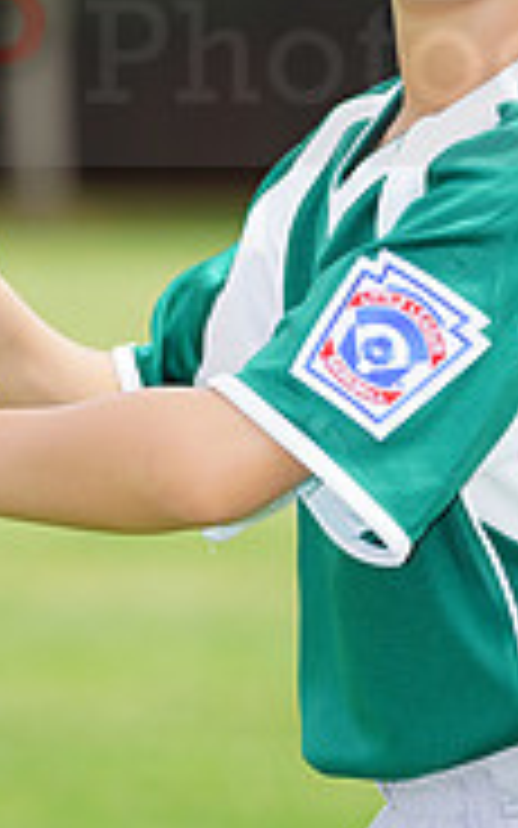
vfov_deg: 3.6
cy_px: 22
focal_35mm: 580
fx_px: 13101
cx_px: 414
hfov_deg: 2.3
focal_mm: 181
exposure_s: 1/250
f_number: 5.6
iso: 100
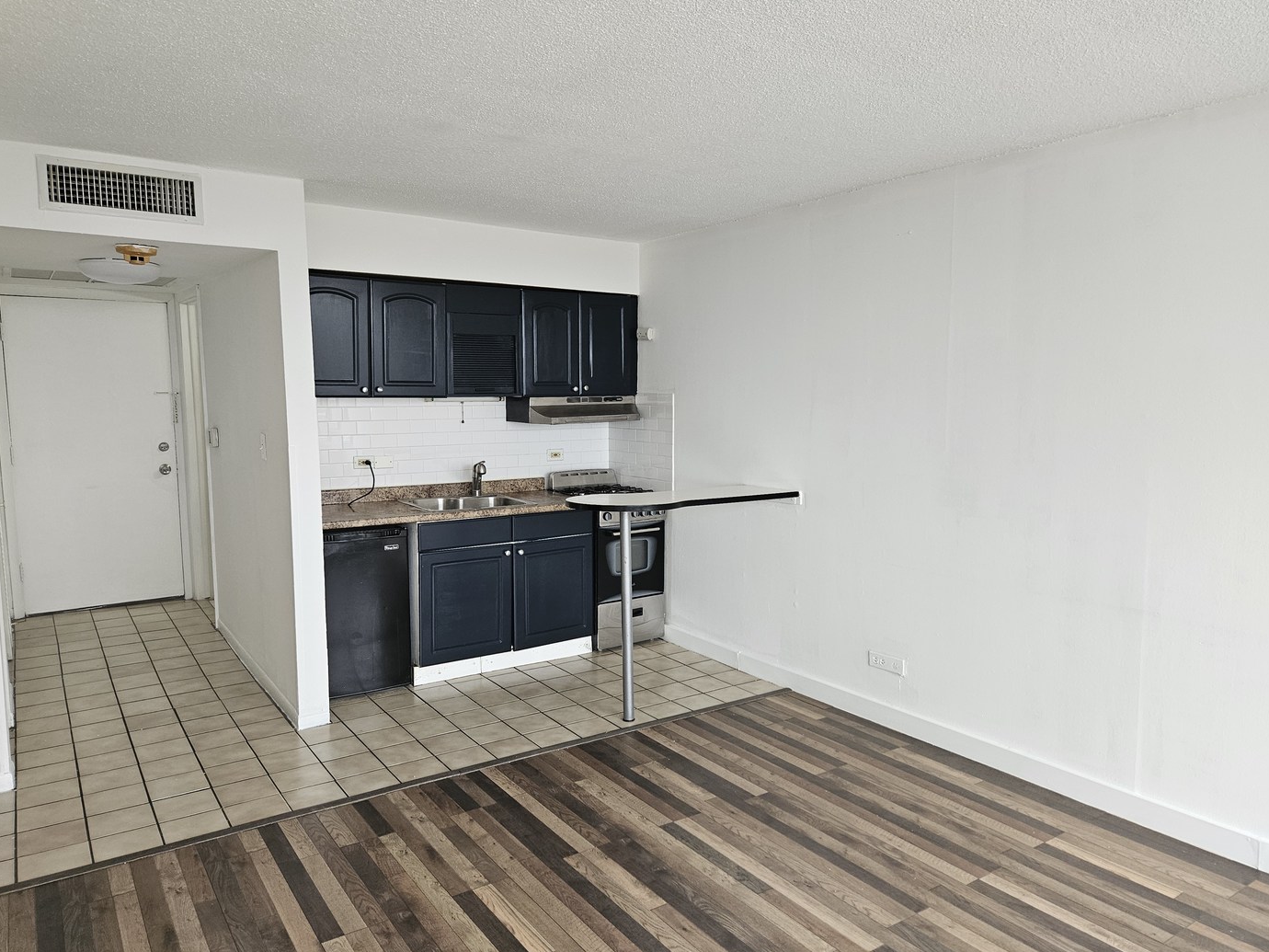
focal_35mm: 24
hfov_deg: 71.6
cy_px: 479
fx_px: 880
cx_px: 627
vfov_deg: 56.8
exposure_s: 1/120
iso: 200
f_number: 1.8
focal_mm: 5.4
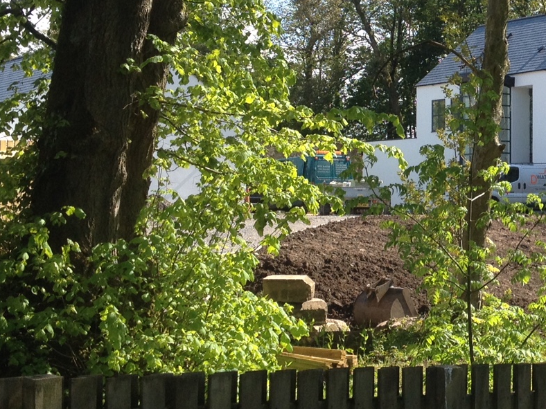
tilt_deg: +2.6
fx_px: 1435
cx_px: 577
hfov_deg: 20.7
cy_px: 190
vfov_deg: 16.2
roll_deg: +0.8
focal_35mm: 91
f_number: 2.4
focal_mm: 4.28
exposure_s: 1/642
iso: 50
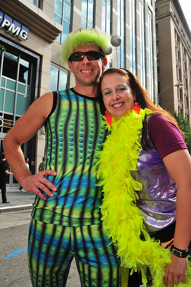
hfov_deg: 47.8
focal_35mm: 27
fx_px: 216
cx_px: 96
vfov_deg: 67.5
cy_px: 144
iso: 200
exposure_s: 1/500
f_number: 5.6
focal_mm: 18
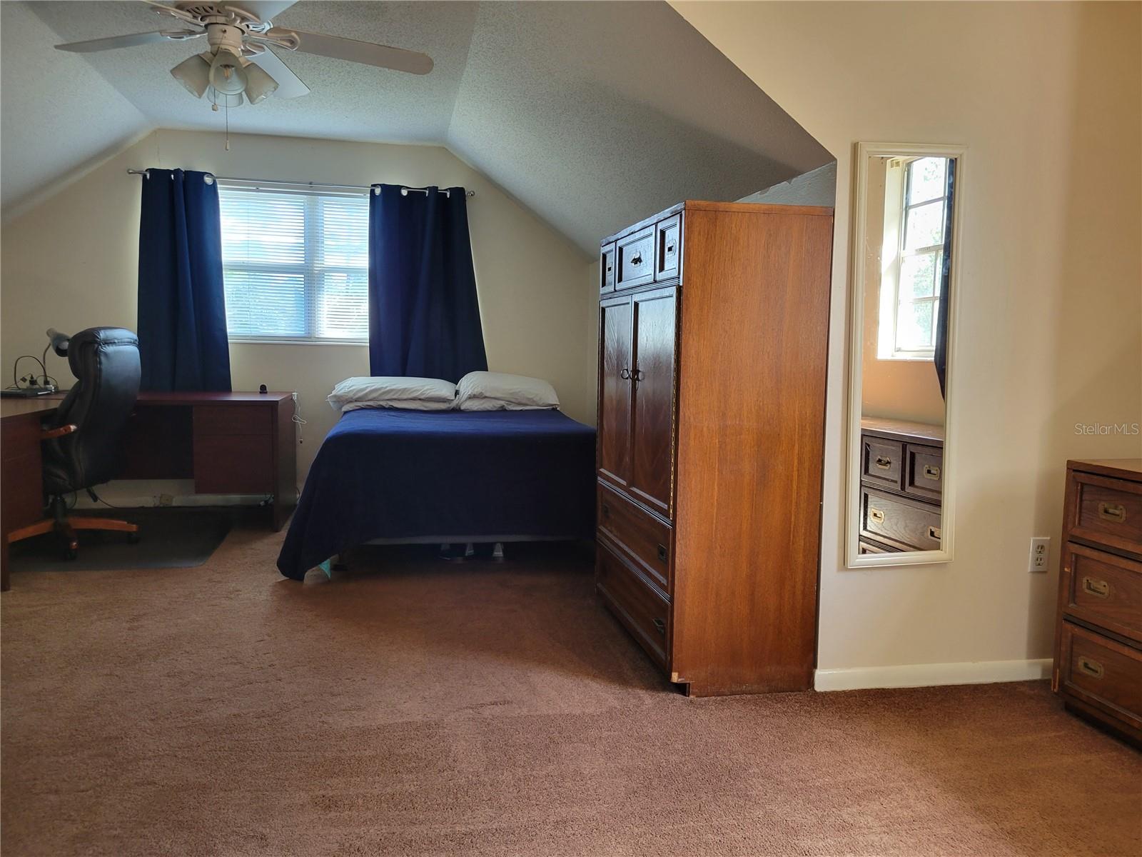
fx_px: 858
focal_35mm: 26
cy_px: 428
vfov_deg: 53.1
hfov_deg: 67.3
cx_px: 571
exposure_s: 1/60
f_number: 1.8
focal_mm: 5.4
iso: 200
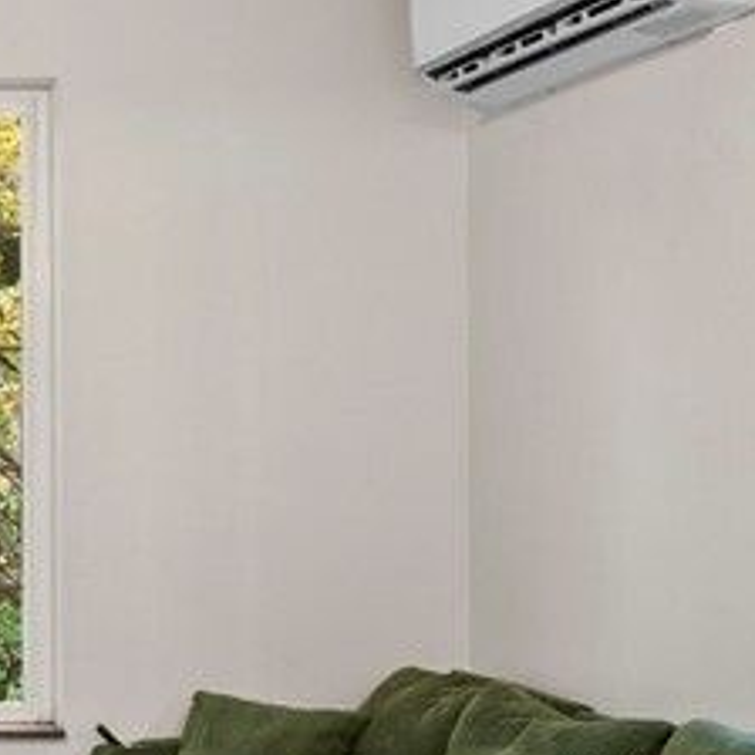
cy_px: 497
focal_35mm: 90
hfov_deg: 17.2
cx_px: -413
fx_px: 2221
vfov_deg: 19.2
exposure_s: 1.6
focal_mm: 14
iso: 200
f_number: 8
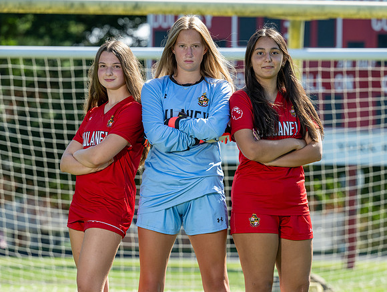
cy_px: 206
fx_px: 2062
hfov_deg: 10.7
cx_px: 219
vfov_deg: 8.1
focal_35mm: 184
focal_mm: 115
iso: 200
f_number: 3.5
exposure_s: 1/800
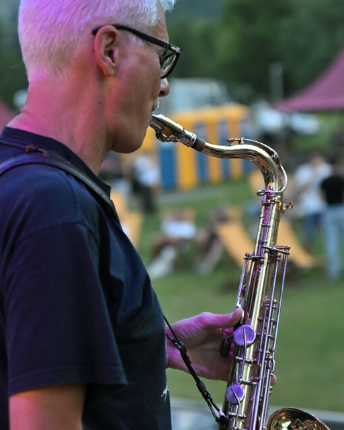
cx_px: 166
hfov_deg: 12.6
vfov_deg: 15.8
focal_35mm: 122
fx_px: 1553
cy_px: 235
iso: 800
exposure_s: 1/400
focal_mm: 70
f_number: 2.8
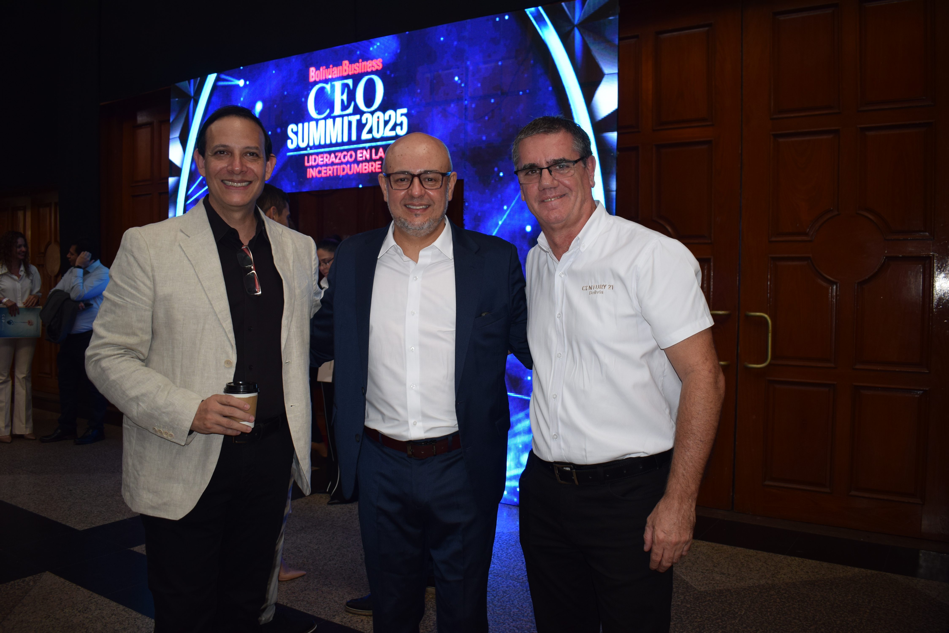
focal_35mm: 30
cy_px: 316
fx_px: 791
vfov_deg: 43.6
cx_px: 474
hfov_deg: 61.9
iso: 400
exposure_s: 1/60
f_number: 4
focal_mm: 20
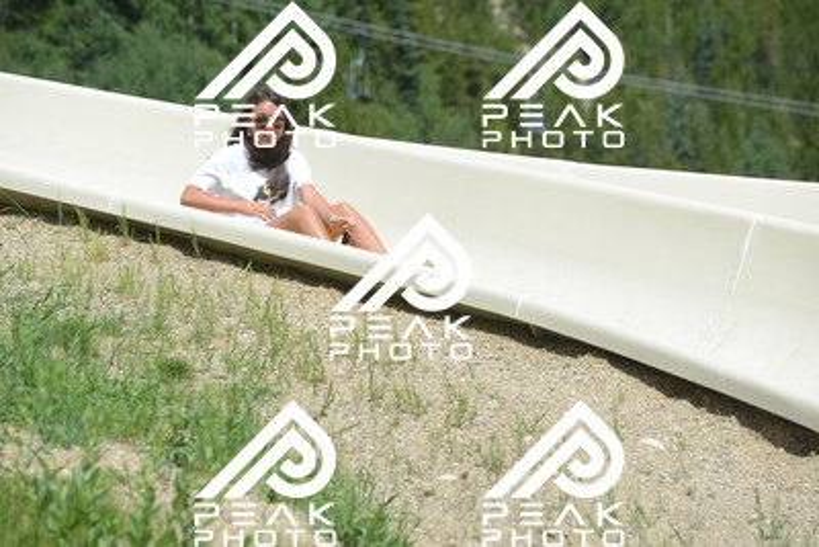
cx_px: 410
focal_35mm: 195
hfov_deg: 10.5
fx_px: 4438
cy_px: 274
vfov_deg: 7.0
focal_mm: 195
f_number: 6.3
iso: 220
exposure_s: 1/640
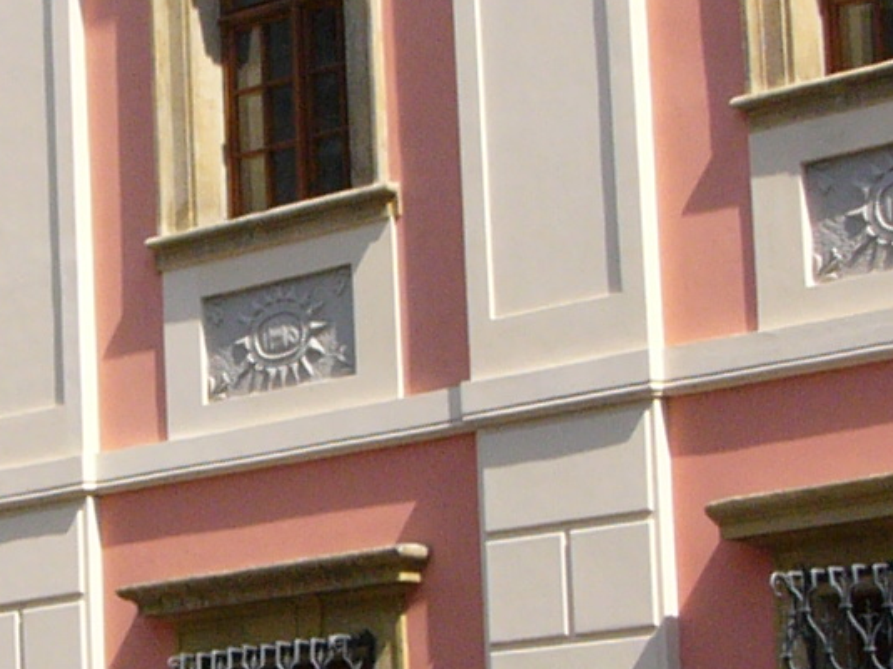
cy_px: 365
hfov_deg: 12.6
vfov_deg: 9.6
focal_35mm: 155
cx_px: 2
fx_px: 3998
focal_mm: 6
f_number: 5.2
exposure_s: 1/500
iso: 100
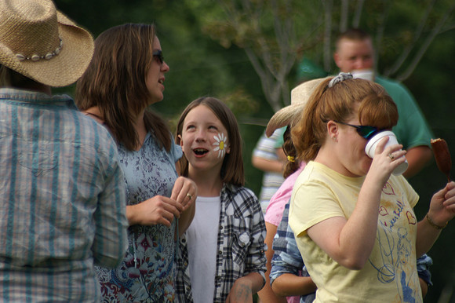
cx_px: 228
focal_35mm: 450
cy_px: 152
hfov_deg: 4.6
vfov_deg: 3.1
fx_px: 5684
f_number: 5.6
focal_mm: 300
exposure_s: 1/500
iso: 200
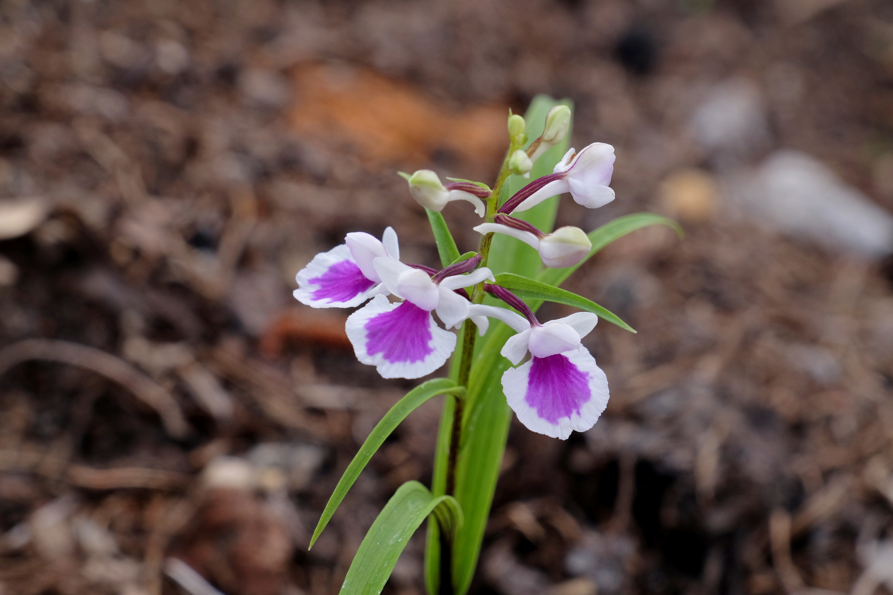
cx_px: 446
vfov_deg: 9.8
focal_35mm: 140
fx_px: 3473
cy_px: 298
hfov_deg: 14.7
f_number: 11
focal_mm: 93.2
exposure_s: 1/60
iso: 400
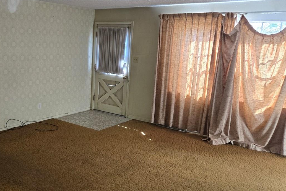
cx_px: 94
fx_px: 294
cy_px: 96
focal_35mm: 37
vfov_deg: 36.0
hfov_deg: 50.9
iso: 200
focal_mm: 5.4
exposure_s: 1/120
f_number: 1.8
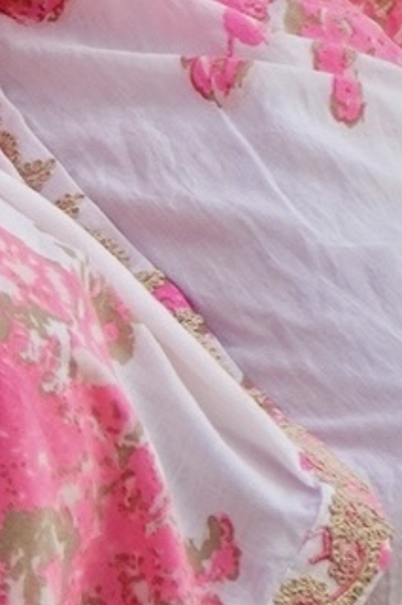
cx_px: -25
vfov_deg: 5.9
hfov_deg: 3.9
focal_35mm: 348
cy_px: 134
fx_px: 5835
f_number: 5
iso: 100
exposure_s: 1/320
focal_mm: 29
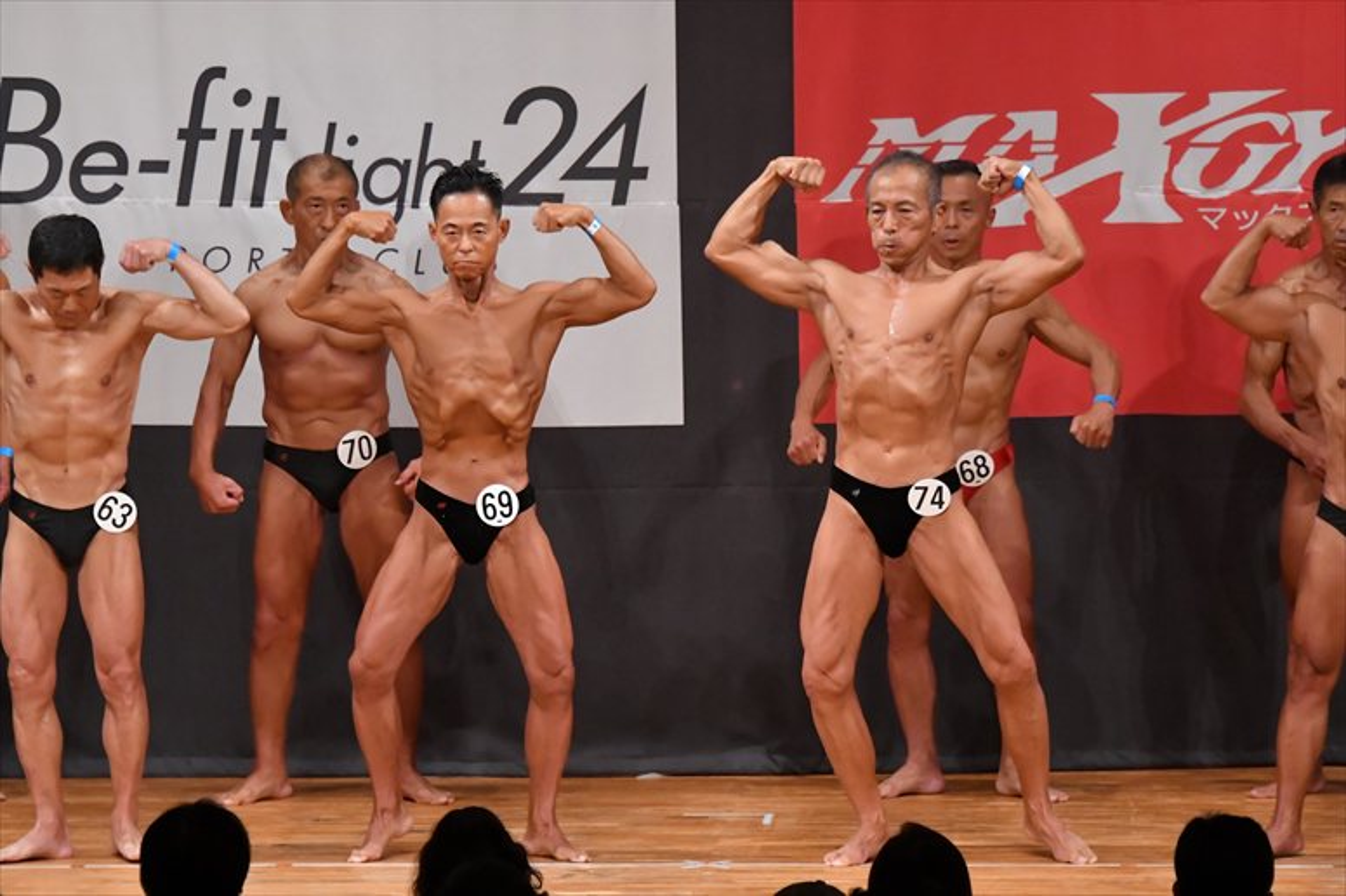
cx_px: 673
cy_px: 448
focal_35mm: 255
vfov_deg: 5.4
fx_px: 9530
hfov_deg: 8.1
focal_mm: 170
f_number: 5.6
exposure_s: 1/400
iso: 7200
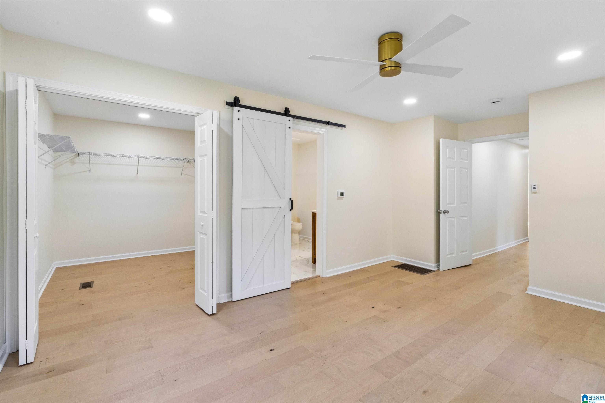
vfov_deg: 73.7
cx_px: 302
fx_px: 269
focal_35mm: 16
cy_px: 202
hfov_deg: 96.7
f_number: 13
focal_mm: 16
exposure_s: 1/13
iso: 640
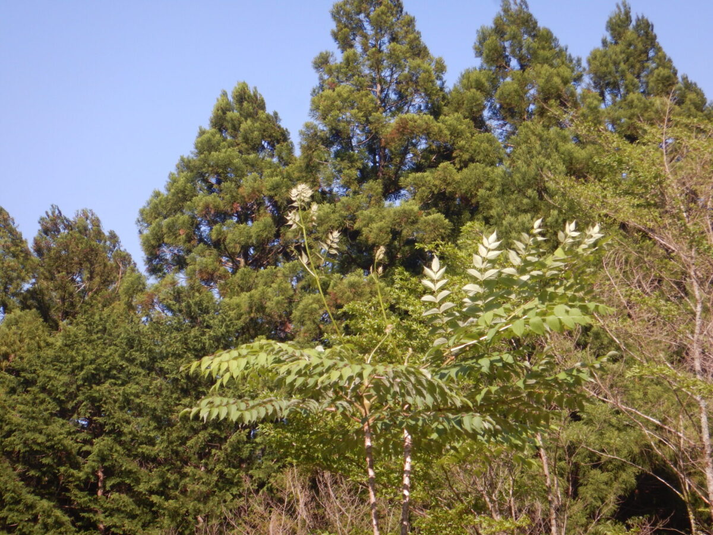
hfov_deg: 16.4
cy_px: 268
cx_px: 356
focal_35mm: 120
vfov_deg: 12.3
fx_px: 2472
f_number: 4.9
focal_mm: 21.5
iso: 125
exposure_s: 1/320
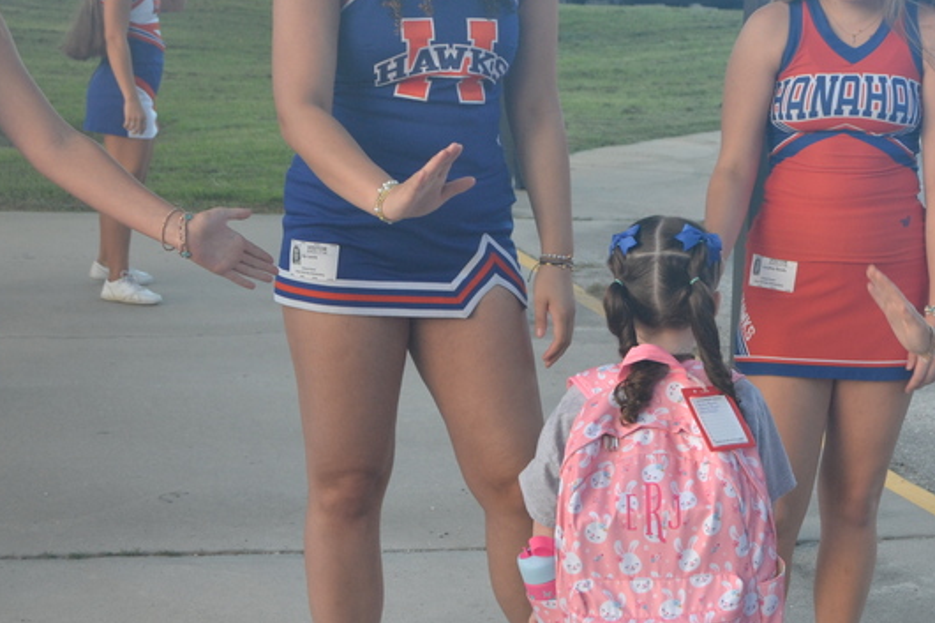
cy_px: 211
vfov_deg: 15.7
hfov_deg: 23.2
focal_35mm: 87
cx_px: 683
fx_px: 2259
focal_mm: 30
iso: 400
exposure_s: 1/125
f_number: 5.6
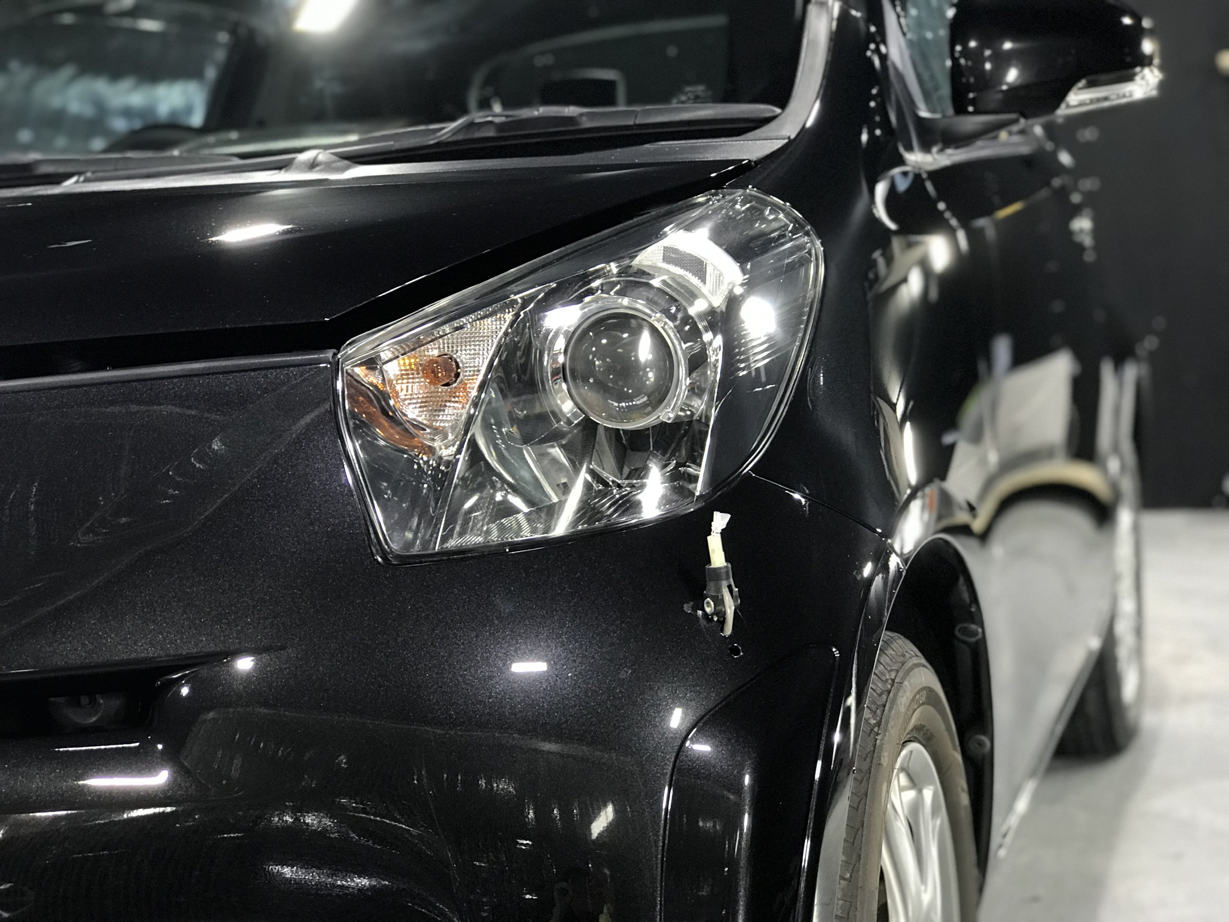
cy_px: 461
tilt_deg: -4.7
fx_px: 2024
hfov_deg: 33.8
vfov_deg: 25.7
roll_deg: +3.4
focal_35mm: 57
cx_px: 614
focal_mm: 6.6
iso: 250
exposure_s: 1/60
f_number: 2.8
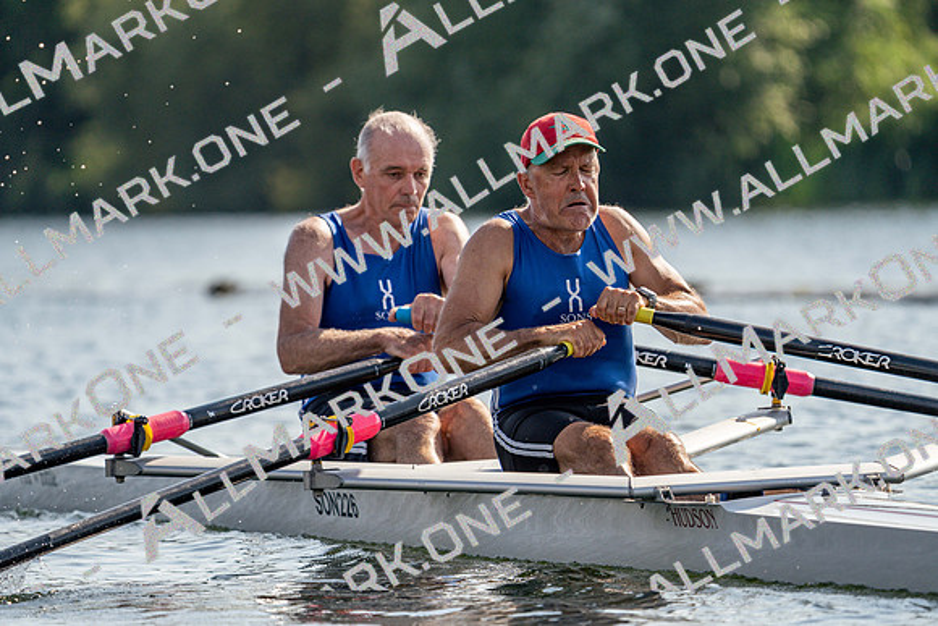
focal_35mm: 374
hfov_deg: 5.5
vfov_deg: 3.7
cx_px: 469
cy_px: 313
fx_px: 9747
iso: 320
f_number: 6.3
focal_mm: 374
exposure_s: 1/1600
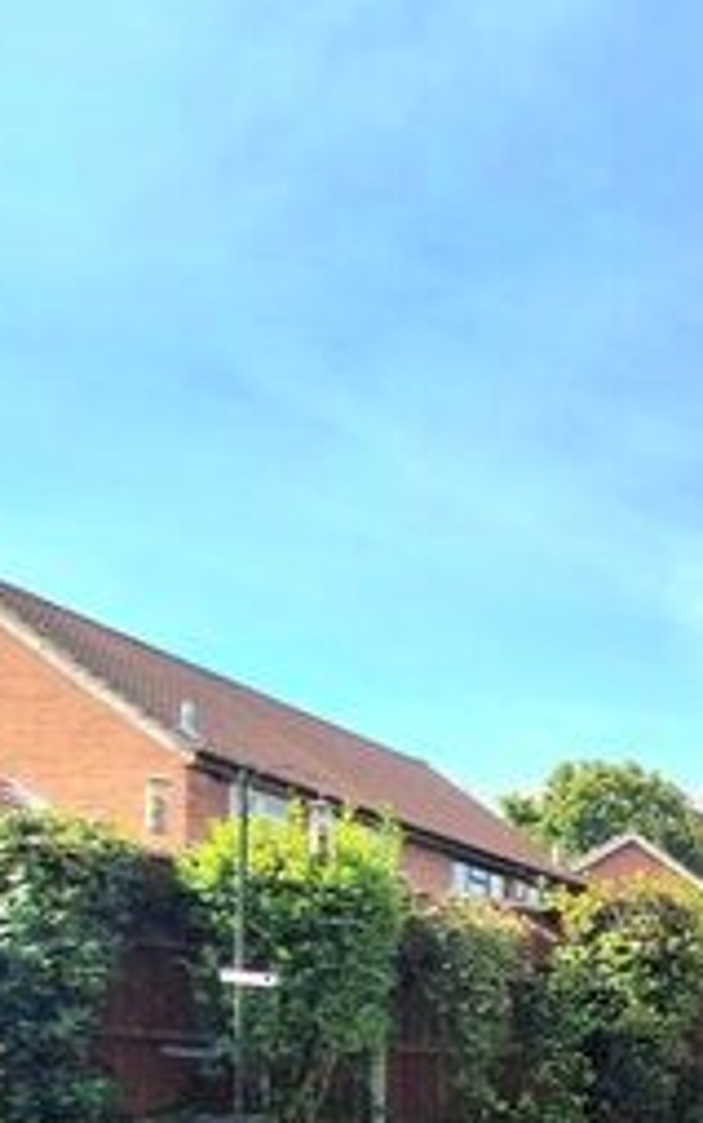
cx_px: 1198
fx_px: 1164
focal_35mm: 38
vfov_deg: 44.1
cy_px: 1116
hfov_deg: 22.8
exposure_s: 1/1429
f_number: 2.2
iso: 40
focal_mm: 1.74
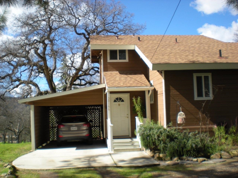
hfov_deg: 49.0
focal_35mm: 38
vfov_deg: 37.7
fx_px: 261
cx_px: 119
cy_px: 89
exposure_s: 1/250
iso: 64
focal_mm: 6.3
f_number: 4.6
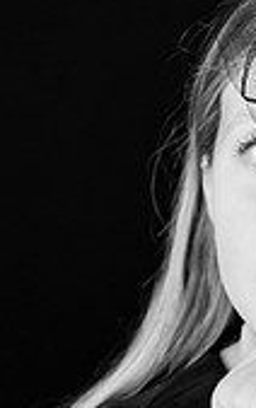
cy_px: 198
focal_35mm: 244
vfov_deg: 8.6
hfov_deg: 5.4
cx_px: 237
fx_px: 2717
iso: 2000
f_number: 3.5
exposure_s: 1/500
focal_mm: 70
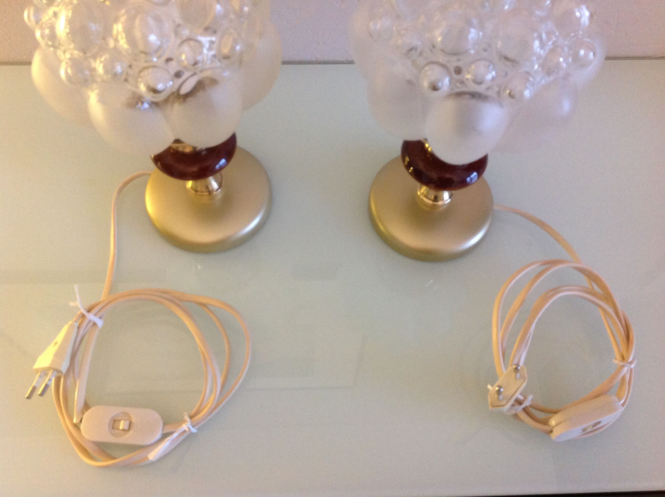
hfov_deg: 52.7
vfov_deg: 40.6
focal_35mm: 35
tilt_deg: -64.1
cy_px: 248
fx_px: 671
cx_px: 332
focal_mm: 4.28
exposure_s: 1/15
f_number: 2.4
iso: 250
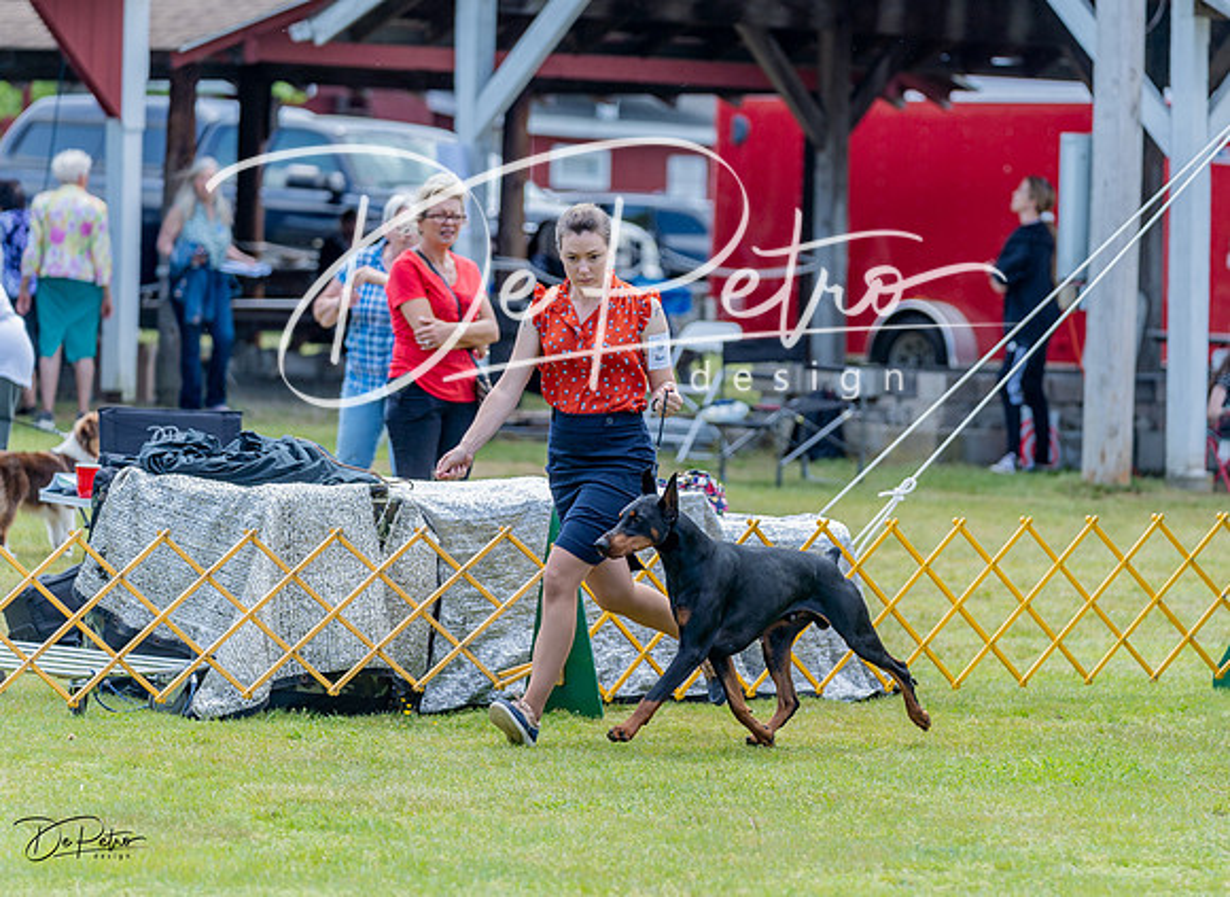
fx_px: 6902
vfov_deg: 7.4
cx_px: 696
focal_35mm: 196
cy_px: 353
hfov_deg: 10.2
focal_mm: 143
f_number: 2.8
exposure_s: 1/800
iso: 100
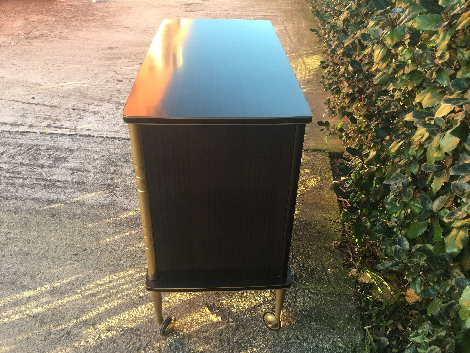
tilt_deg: -33.0
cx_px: 240
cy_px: 176
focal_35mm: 30
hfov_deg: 60.0
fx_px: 407
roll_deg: -0.9
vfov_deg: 46.8
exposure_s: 1/100
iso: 40
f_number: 2.2
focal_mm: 4.15
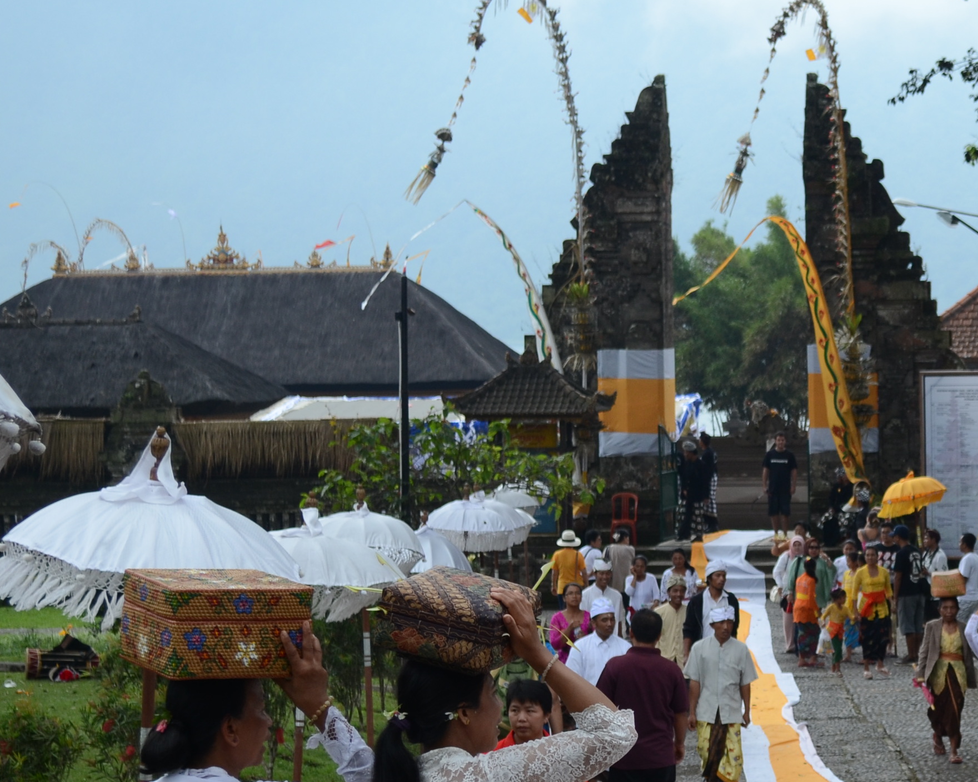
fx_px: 3416
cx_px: 987
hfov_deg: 16.0
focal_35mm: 118
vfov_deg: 13.0
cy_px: 678
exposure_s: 1/500
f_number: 5.6
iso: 280
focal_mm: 40
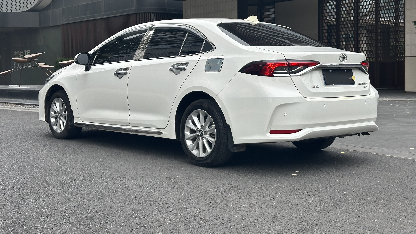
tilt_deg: -0.1
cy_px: 77
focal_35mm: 53
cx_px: 207
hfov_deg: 39.2
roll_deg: +0.5
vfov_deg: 22.5
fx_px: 585
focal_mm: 6.86
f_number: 1.78
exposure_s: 1/409
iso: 64
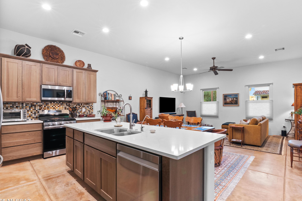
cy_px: 104
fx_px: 143
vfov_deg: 70.3
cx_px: 148
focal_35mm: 17
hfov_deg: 93.3
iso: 800
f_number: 22
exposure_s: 1.3
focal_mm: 16
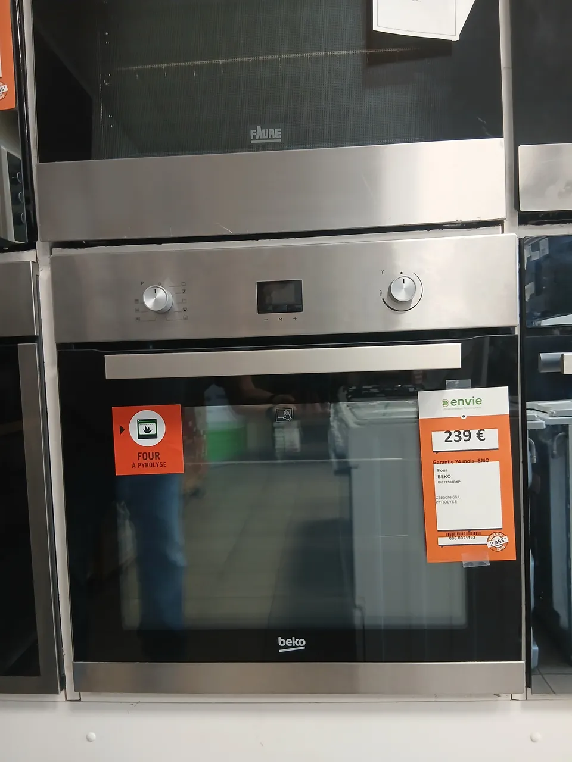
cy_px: 381
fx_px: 573
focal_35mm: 26
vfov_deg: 67.3
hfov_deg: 53.1
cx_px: 286
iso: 200
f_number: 1.8
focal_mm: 3.98
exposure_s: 1/33.3
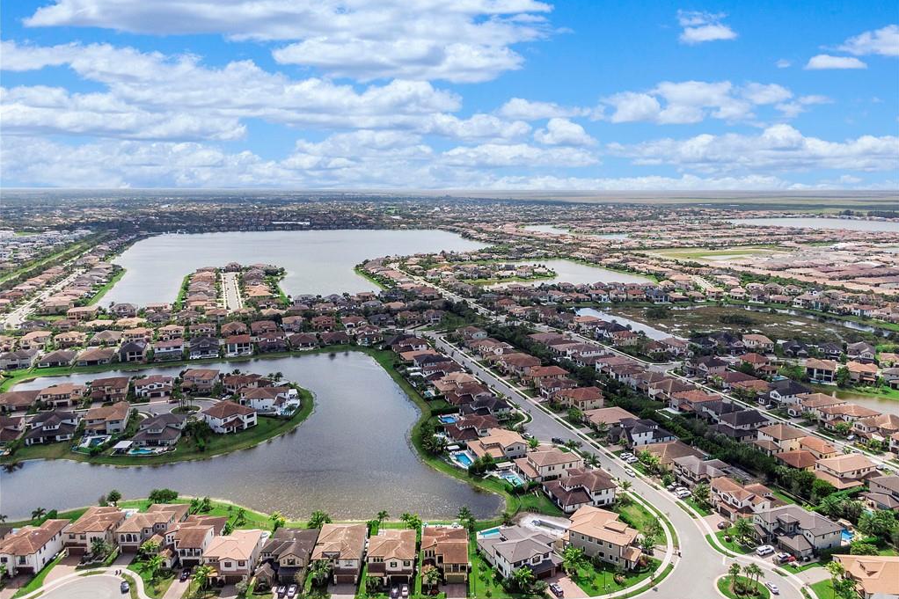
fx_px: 624
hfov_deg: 71.5
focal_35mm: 25
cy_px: 281
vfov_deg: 51.2
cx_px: 450
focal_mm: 4.39
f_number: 2.8
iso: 100
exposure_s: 1/3200
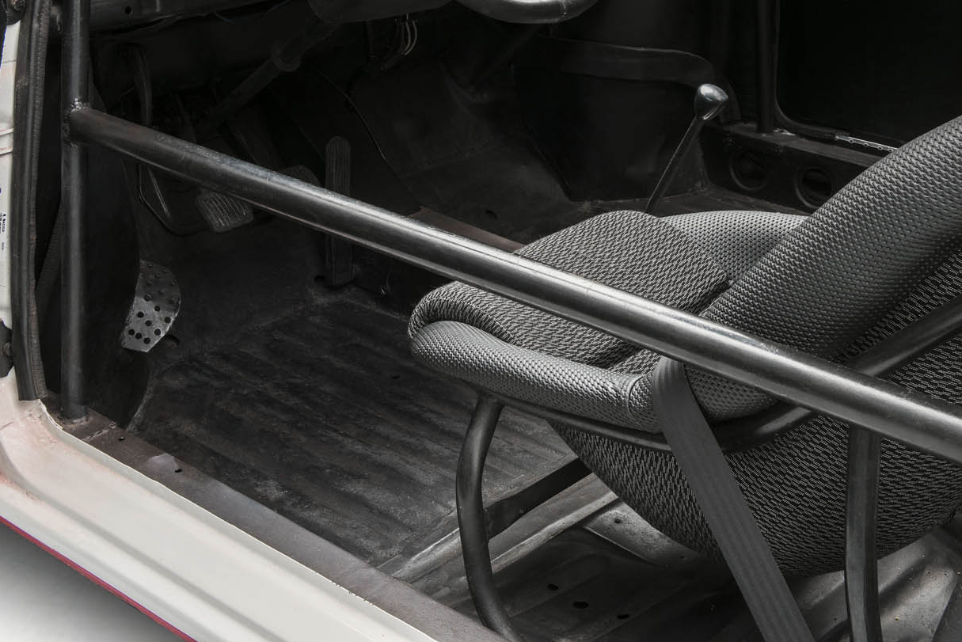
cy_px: 139
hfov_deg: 33.4
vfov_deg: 22.4
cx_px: 538
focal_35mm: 60
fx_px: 1604
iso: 100
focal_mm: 38
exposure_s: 4
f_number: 16
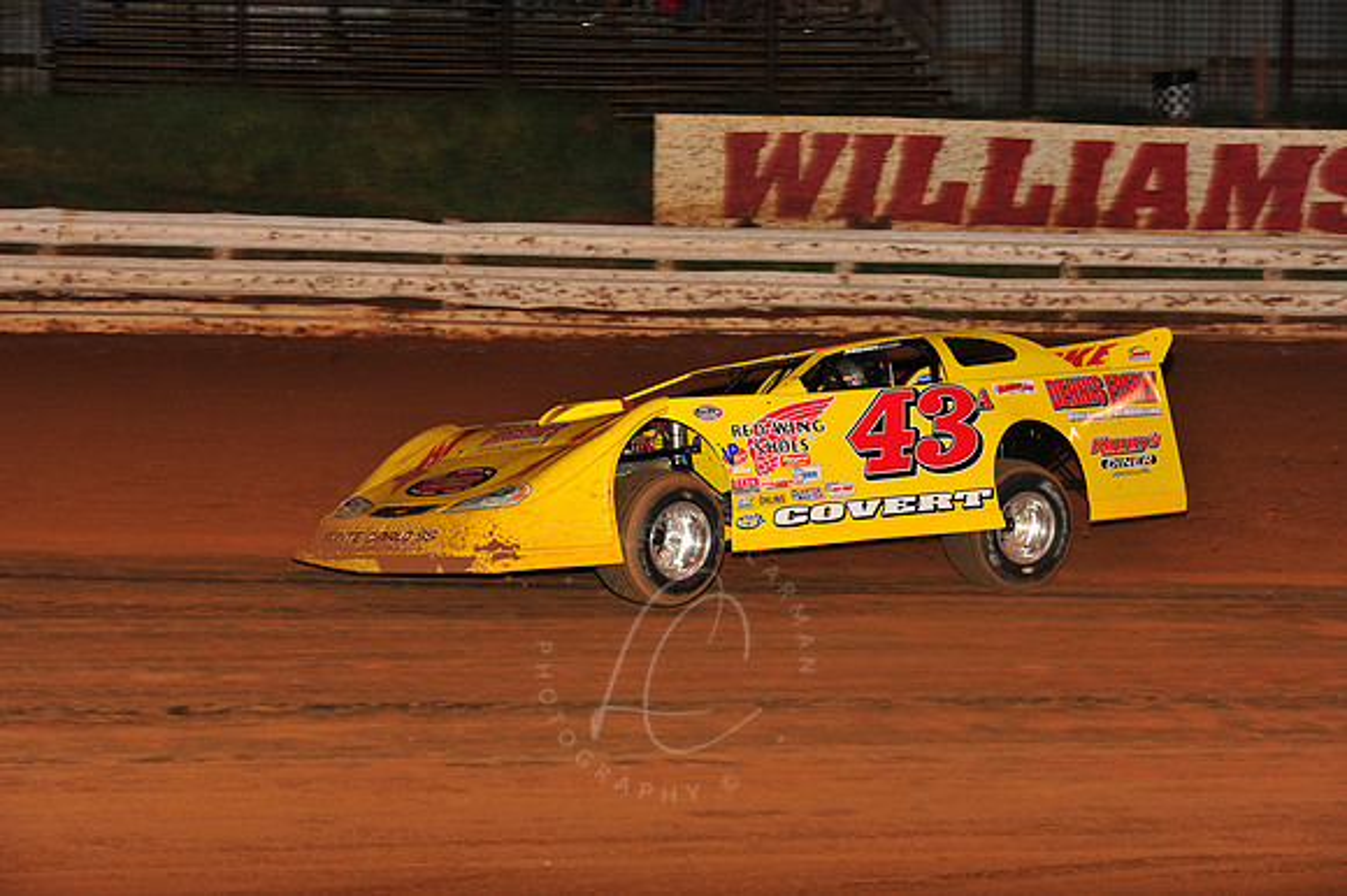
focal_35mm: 100
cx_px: 674
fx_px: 3739
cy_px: 448
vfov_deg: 13.7
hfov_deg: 20.4
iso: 800
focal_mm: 100
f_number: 6.3
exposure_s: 1/320
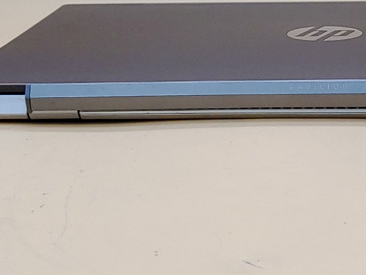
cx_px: 318
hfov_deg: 18.1
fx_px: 1132
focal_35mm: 107
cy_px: 2
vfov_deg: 13.7
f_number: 1.8
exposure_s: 1/139
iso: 50
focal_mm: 4.36
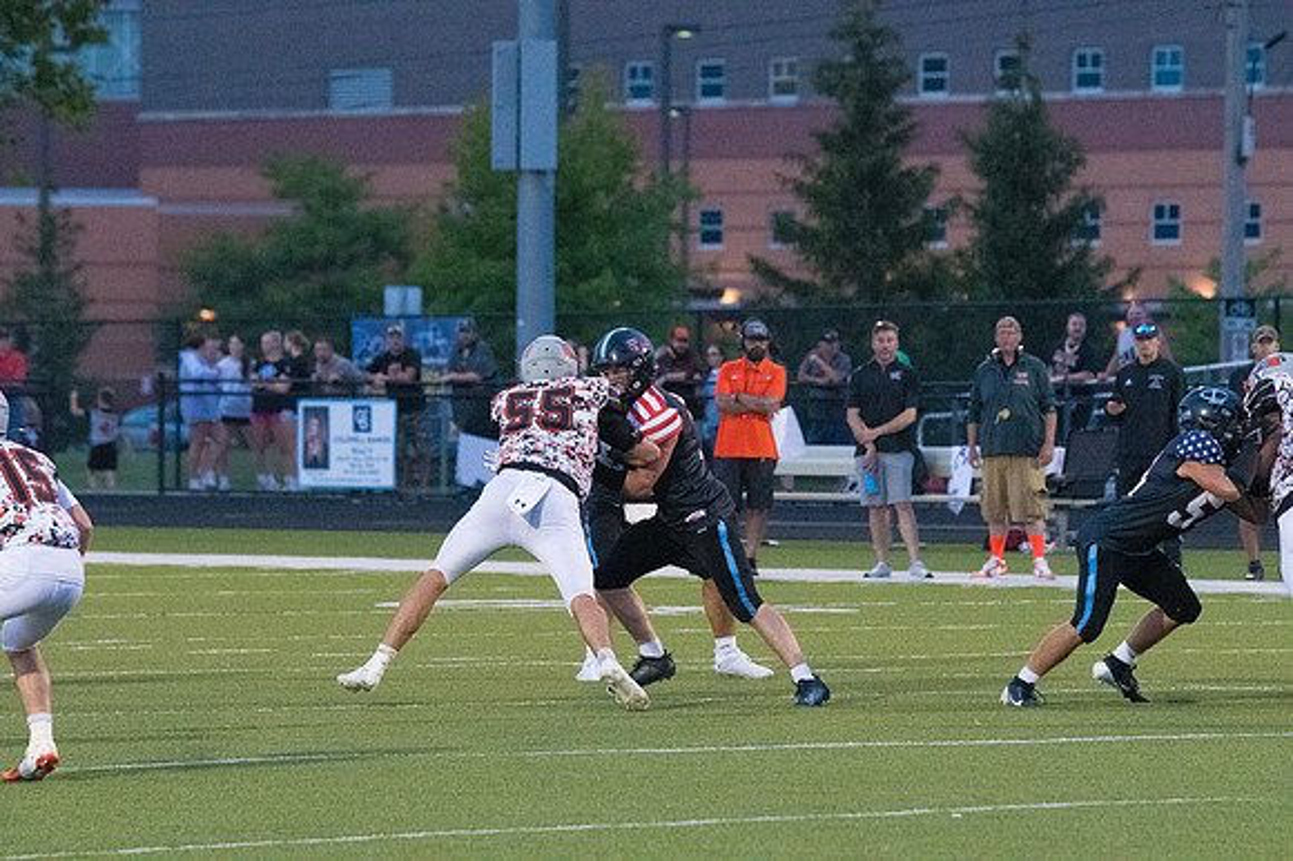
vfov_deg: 4.6
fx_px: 10768
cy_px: 430
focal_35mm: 300
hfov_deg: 6.9
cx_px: 646
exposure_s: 1/1250
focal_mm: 200
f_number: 5
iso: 8000
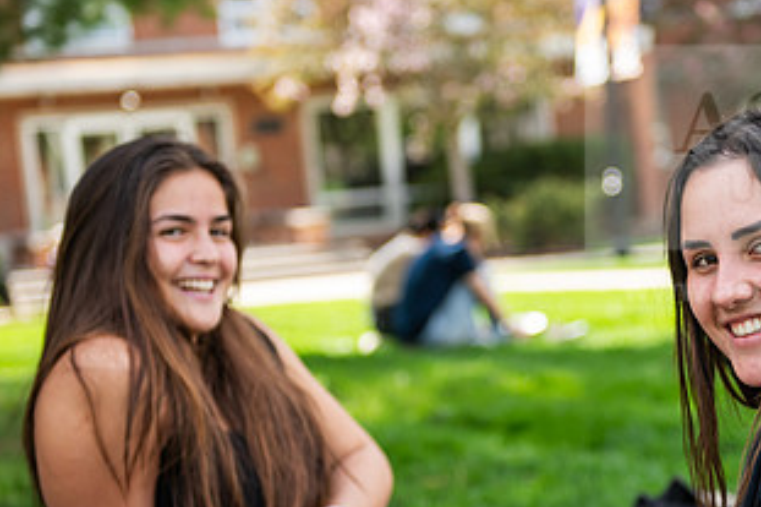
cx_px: 511
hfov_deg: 21.0
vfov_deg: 14.1
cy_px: 342
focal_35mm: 97
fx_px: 2049
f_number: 2.8
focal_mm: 52
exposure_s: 1/250
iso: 80
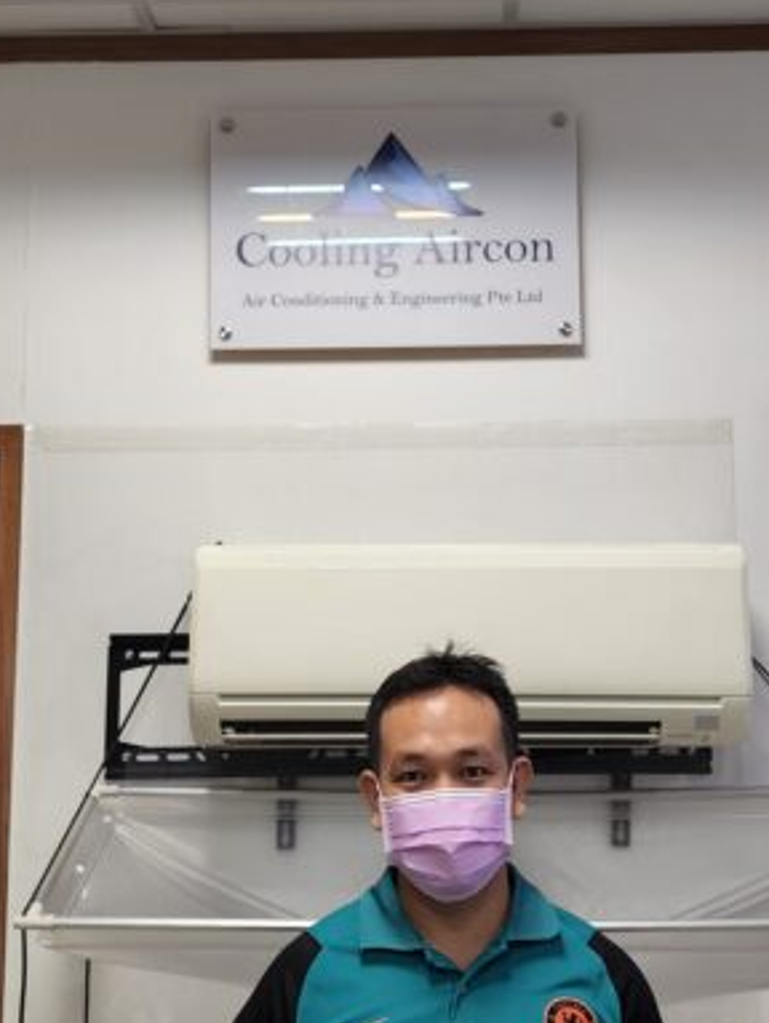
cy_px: 483
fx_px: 1419
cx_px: 425
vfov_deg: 39.6
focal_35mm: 48
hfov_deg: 30.3
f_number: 1.8
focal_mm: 6.4
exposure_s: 1/100
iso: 160
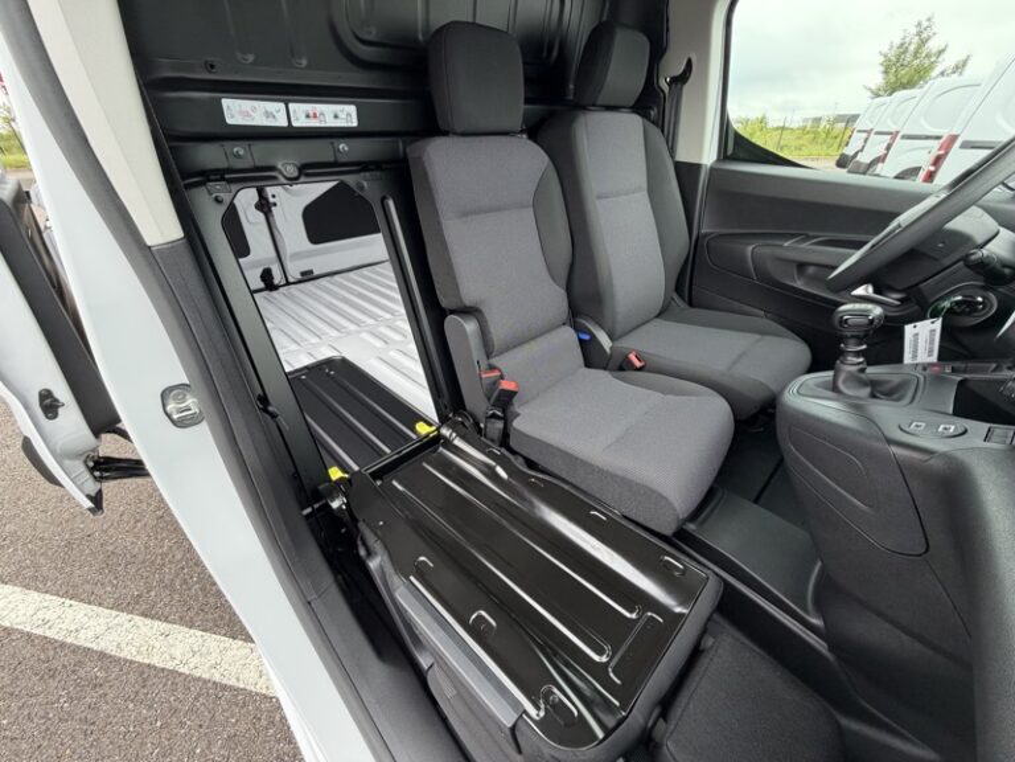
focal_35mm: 14
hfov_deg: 102.1
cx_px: 508
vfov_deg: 85.7
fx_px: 411
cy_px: 381
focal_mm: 2.22
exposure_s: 1/121
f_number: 2.2
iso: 100
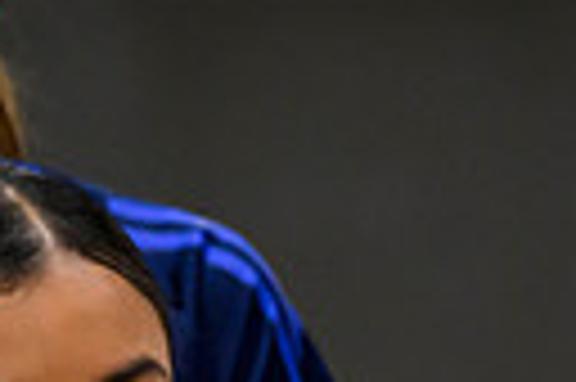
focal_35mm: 458
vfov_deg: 3.0
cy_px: 119
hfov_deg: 4.4
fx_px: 7319
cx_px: 1170
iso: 4000
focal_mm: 101
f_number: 2.8
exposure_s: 1/400
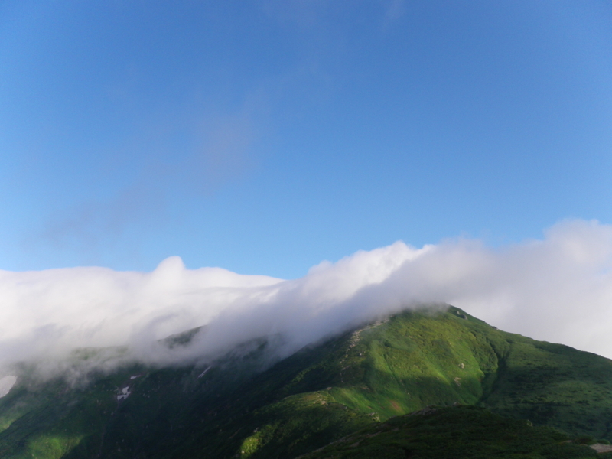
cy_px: 230
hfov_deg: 52.6
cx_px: 306
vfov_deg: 40.7
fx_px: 619
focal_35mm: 35
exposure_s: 1/160
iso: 64
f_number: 6.3
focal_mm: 6.2
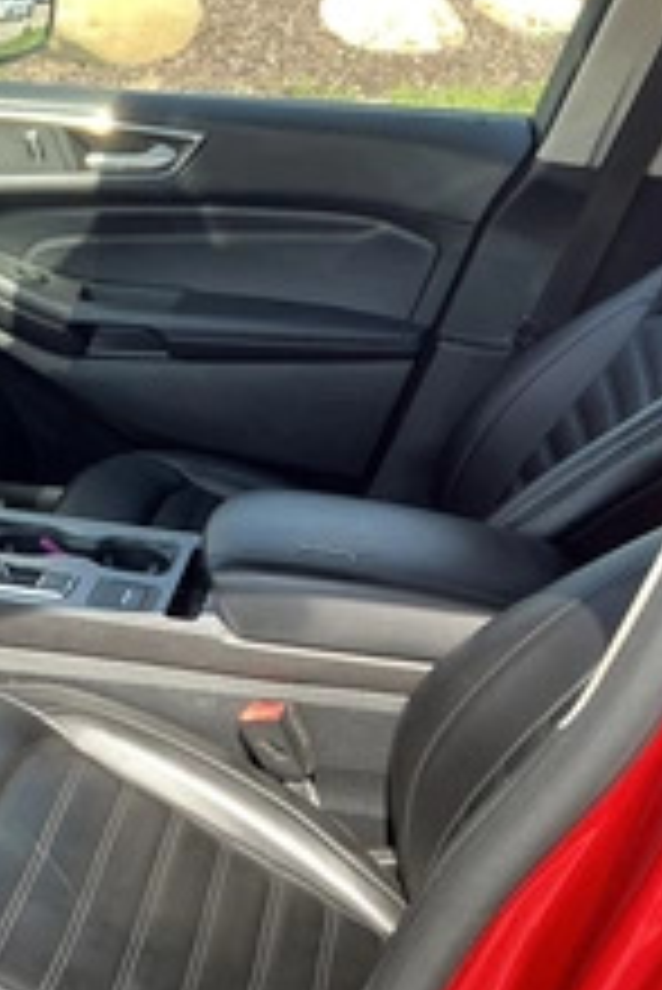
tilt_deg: -27.7
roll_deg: -8.6
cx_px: -149
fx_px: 1460
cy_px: 630
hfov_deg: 23.2
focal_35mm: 53
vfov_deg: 37.2
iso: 20
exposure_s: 1/129
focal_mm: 3
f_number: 1.8
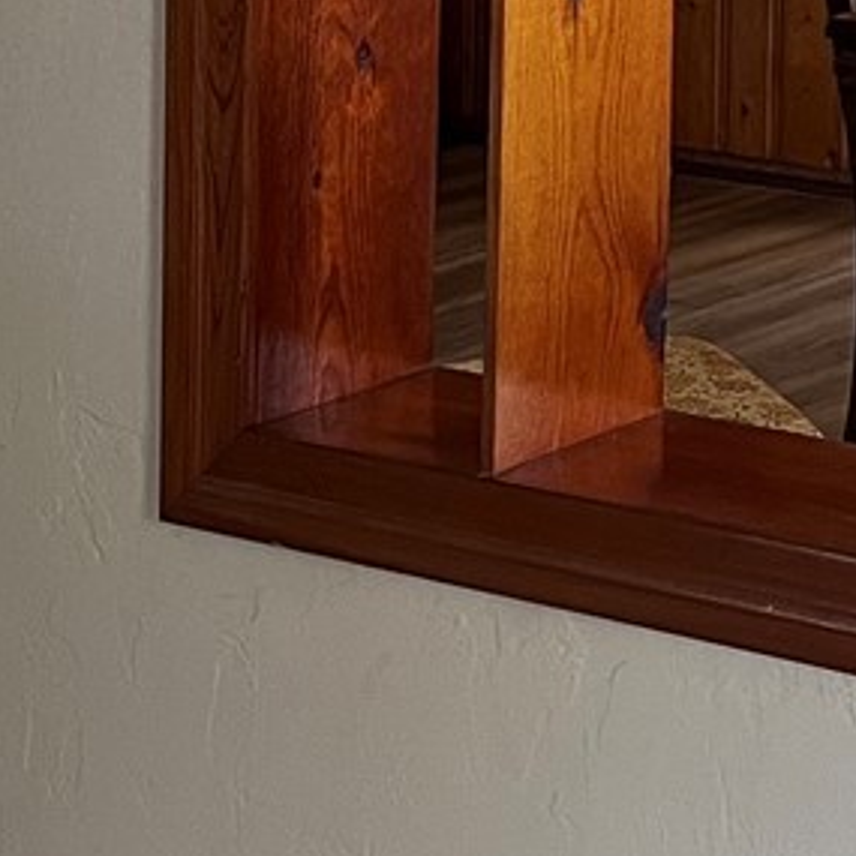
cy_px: -372
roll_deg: -1.4
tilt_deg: -3.5
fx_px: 3609
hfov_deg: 13.1
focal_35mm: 129
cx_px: 1078
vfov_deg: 12.9
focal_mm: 5.1
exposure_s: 1/60
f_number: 1.6
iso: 200
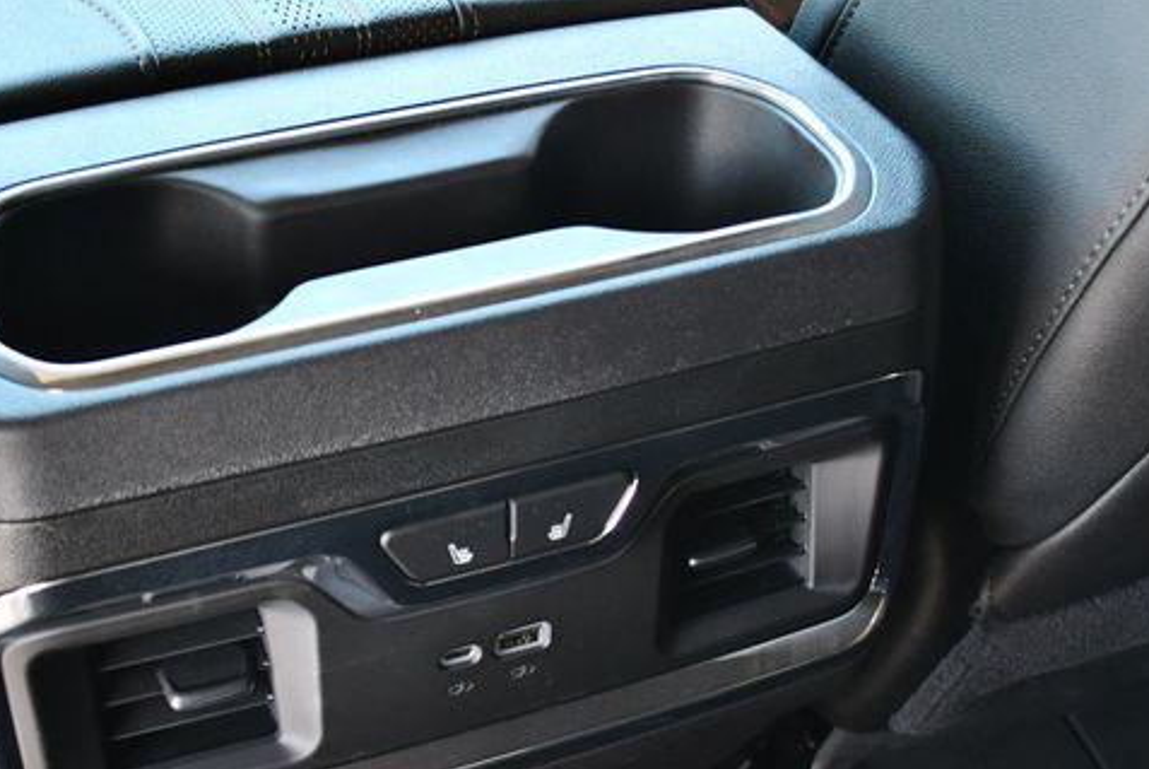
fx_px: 1885
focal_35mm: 59
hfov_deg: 33.7
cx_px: 409
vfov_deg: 23.0
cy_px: 436
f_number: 3.8
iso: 1400
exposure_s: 1/125
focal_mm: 22
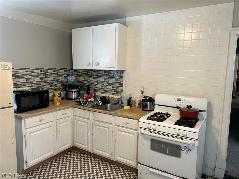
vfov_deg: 53.1
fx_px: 180
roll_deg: -1.4
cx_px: 120
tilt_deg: -6.8
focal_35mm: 26
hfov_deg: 67.3
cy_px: 90
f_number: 1.5
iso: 80
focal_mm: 5.7
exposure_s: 1/60
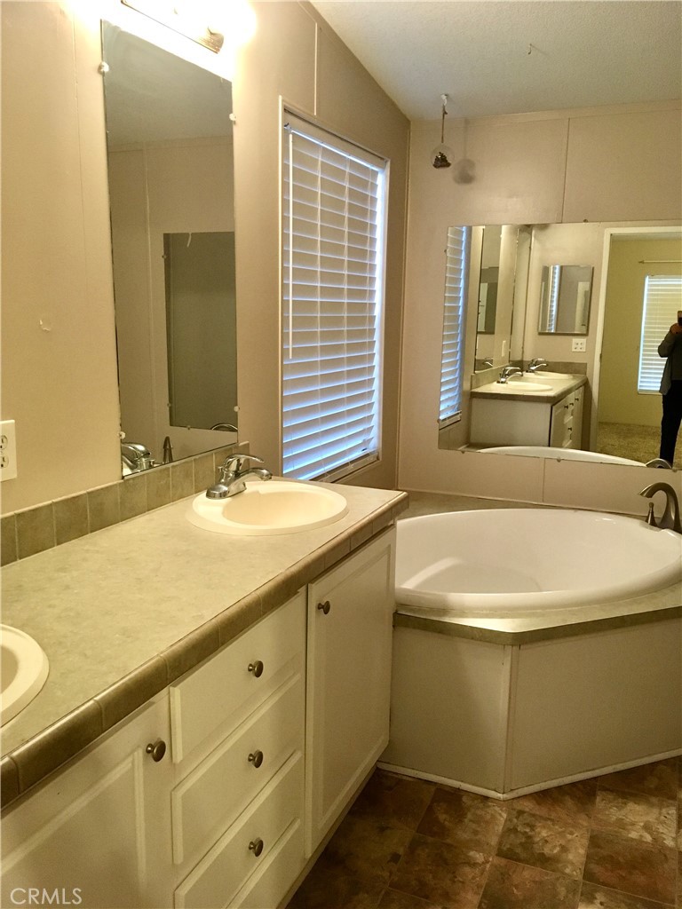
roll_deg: +0.1
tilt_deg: -12.2
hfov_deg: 48.2
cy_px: 454
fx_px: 762
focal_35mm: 29
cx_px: 341
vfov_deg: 61.7
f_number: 2.2
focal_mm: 4.15
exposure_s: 1/30
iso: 200
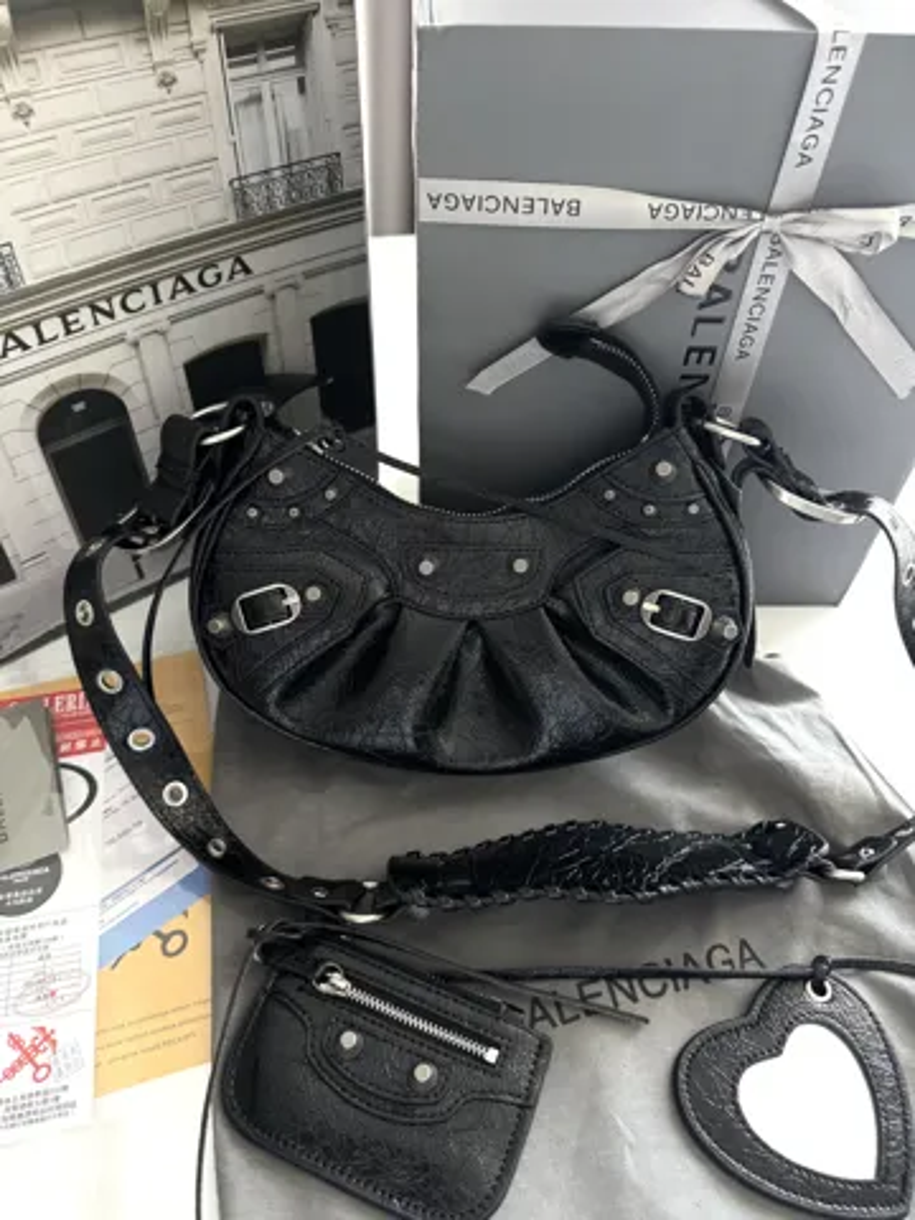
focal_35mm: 24
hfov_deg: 56.8
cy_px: 610
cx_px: 458
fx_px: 846
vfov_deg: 71.6
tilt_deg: -48.9
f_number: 1.78
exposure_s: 1/60
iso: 640
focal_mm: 6.76
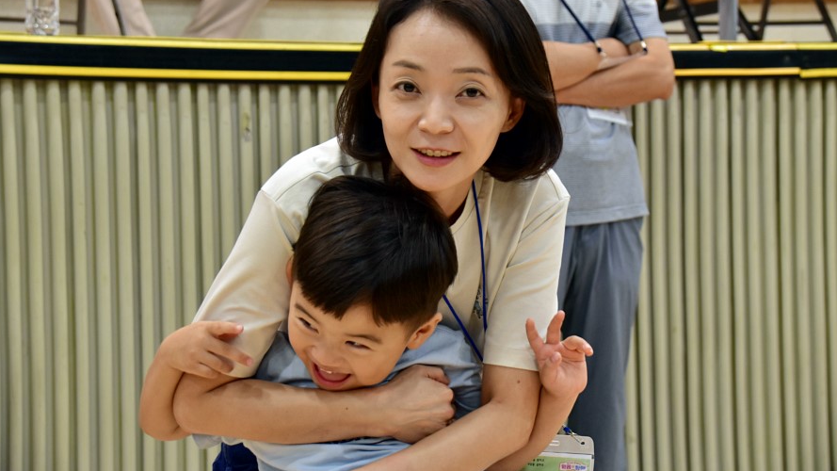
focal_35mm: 88
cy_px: 213
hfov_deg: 24.3
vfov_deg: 13.8
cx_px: 419
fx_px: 1943
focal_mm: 55
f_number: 5.6
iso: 800
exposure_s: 1/50
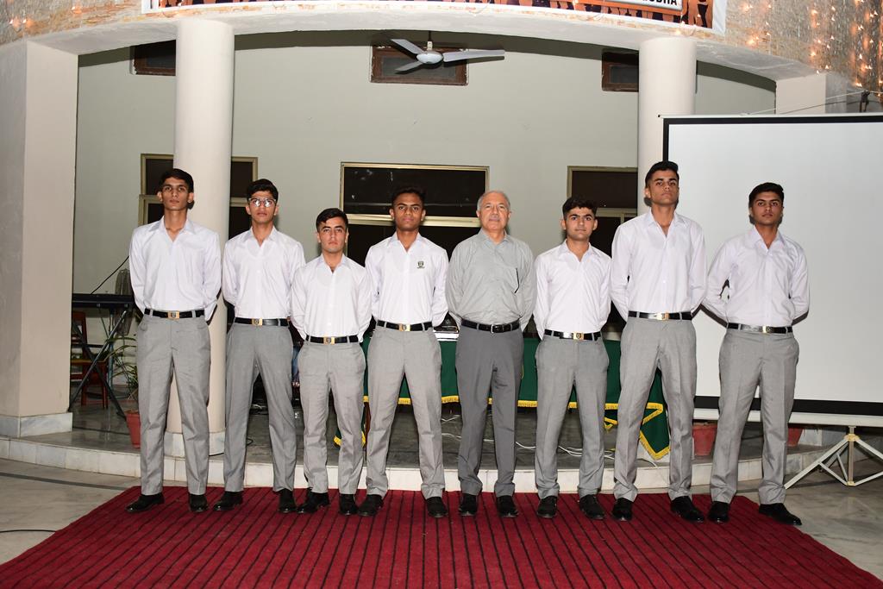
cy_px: 294
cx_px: 442
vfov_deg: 38.9
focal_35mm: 34
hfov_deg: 55.8
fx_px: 834
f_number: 3.8
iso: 1250
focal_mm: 23
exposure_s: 1/100
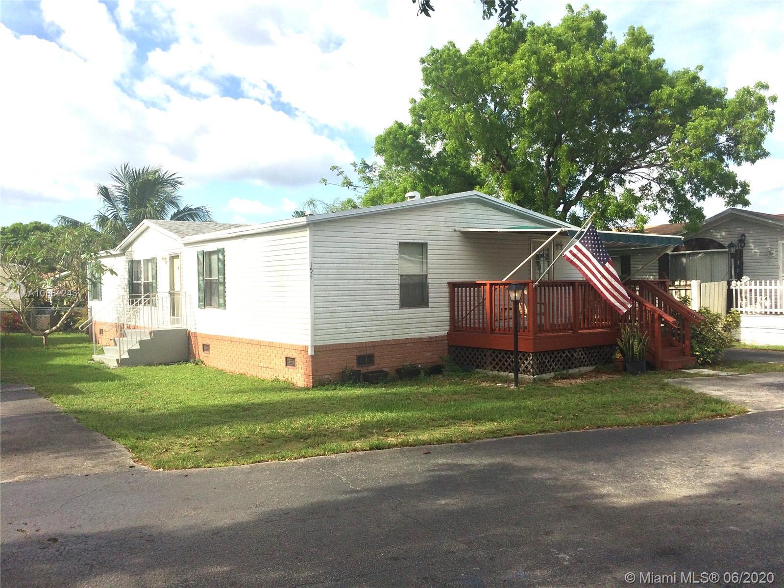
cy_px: 294
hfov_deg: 61.7
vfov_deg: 48.2
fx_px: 657
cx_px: 392
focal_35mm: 29
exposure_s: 1/2564
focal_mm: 4.15
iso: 32
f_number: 2.2
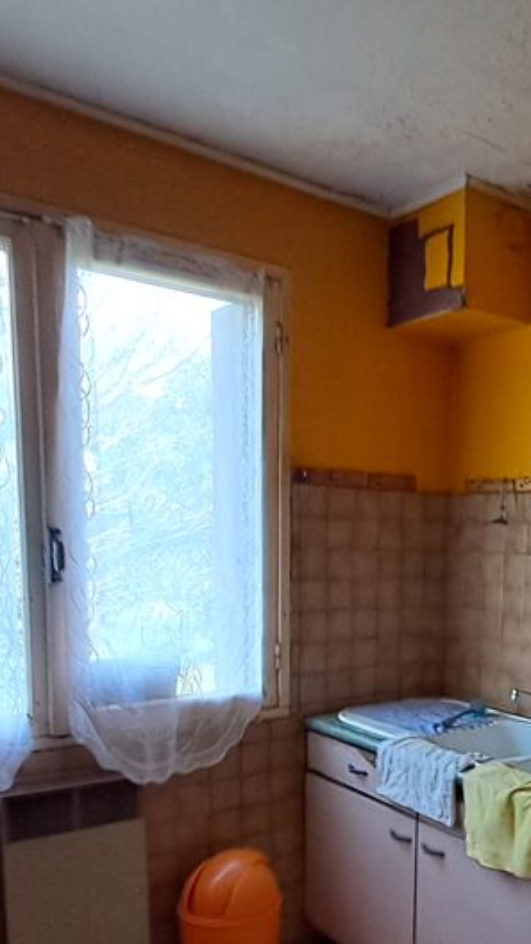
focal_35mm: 33
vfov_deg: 57.4
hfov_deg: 34.0
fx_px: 826
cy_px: 669
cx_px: 461
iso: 64
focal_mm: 1.64
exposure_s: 1/40
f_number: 2.2
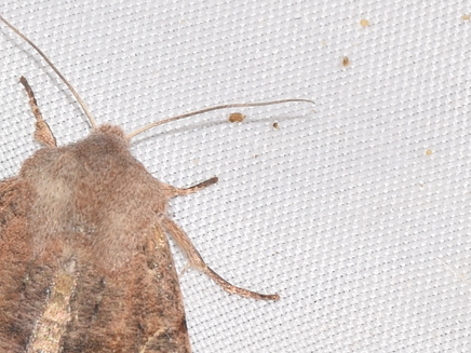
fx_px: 6055
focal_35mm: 445
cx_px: 24
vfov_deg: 3.3
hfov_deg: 4.4
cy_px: 315
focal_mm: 140
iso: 100
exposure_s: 1/160
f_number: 11
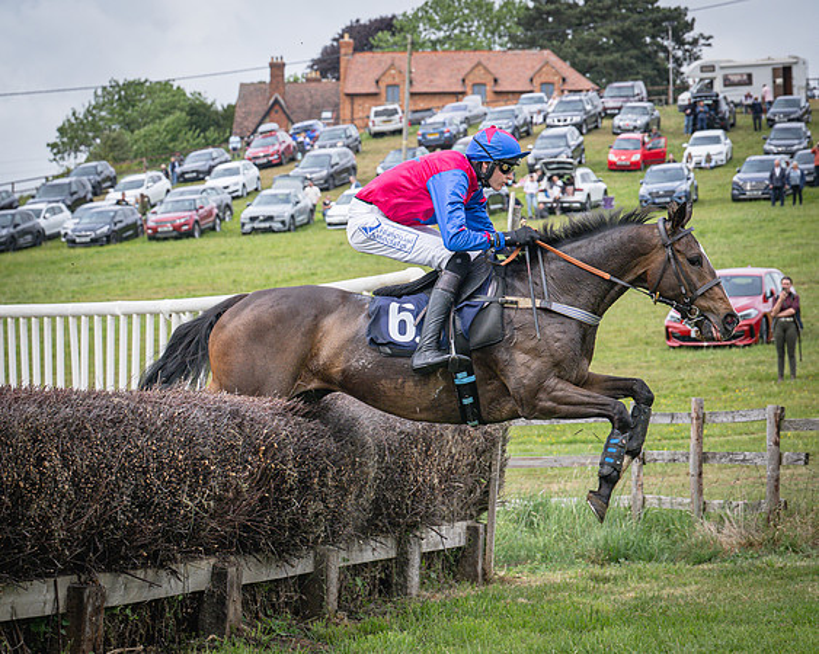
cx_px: 492
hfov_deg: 14.5
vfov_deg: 11.6
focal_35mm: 133
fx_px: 3226
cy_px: 310
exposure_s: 1/1600
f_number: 5
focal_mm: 70
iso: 400
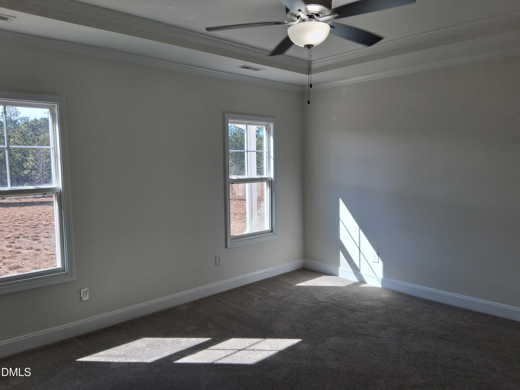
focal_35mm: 26
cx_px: 260
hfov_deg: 67.3
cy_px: 195
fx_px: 391
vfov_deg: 53.1
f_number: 1.8
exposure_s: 1/187
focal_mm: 3.98
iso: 25
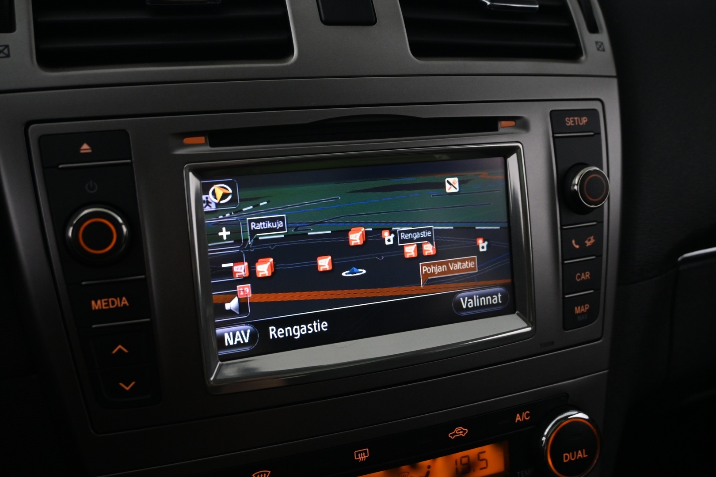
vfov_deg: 40.8
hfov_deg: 58.3
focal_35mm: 32
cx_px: 358
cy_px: 238
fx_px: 641
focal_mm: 21.5
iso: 1600
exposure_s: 1/25
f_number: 4
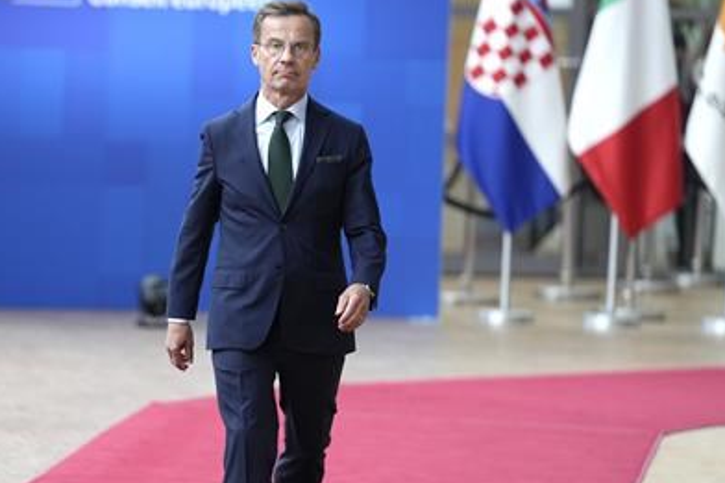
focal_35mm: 332
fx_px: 6683
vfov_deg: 4.1
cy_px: 297
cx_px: 148
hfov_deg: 6.2
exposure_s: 1/640
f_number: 2.8
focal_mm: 200
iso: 1600
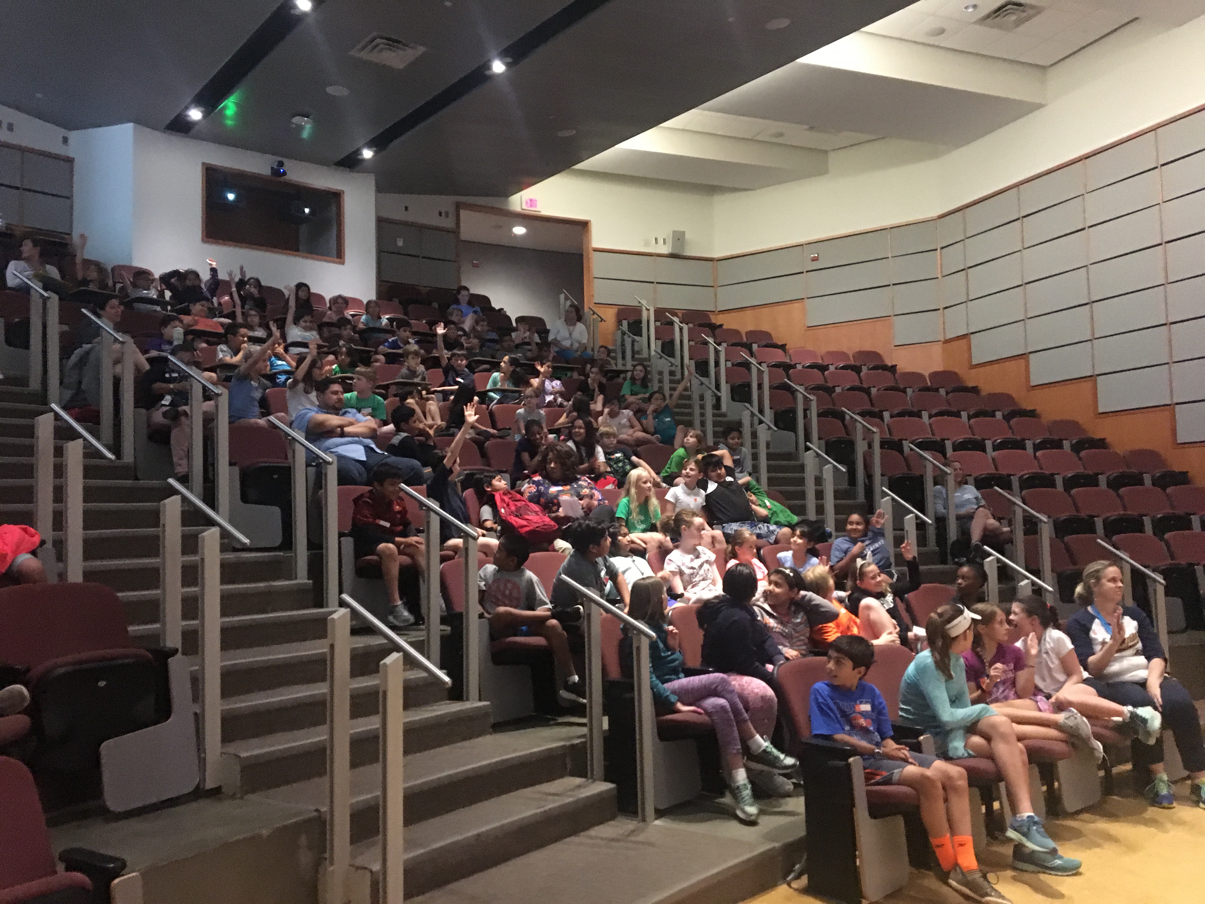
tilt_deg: +3.7
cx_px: 602
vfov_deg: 48.2
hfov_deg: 61.7
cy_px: 452
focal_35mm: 29
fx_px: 1010
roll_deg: +2.1
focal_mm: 4.15
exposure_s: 1/15
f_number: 2.2
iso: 320
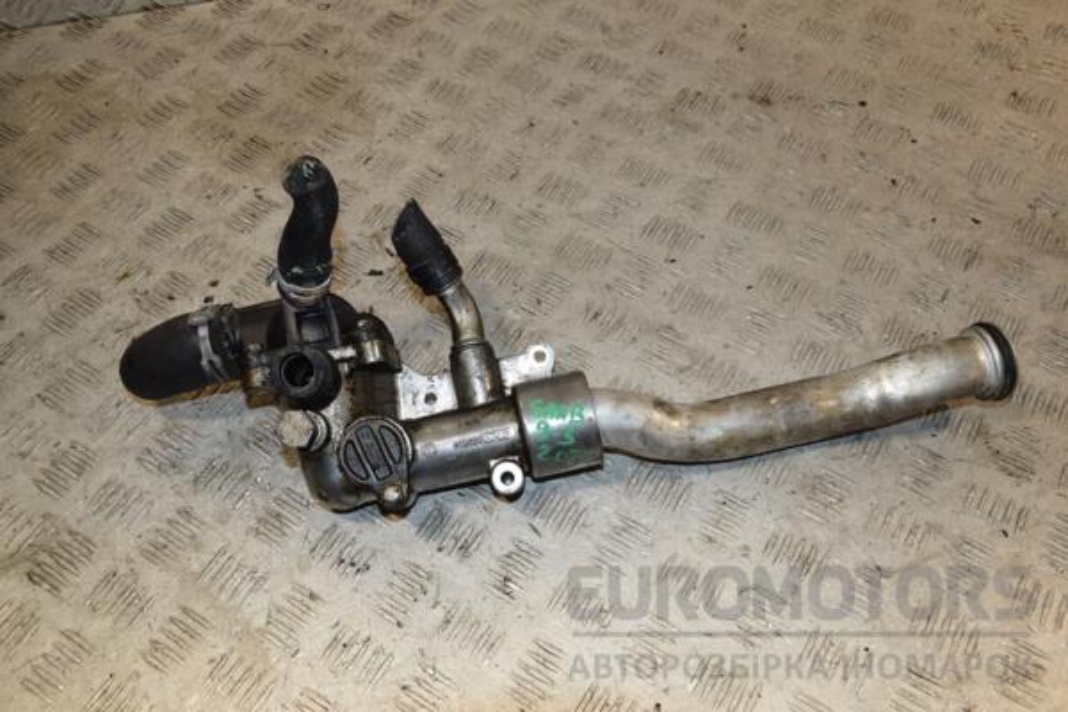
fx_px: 979
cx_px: 534
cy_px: 356
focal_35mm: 33
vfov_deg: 40.0
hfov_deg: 57.2
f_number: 8
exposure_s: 1/200
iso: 800
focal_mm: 22
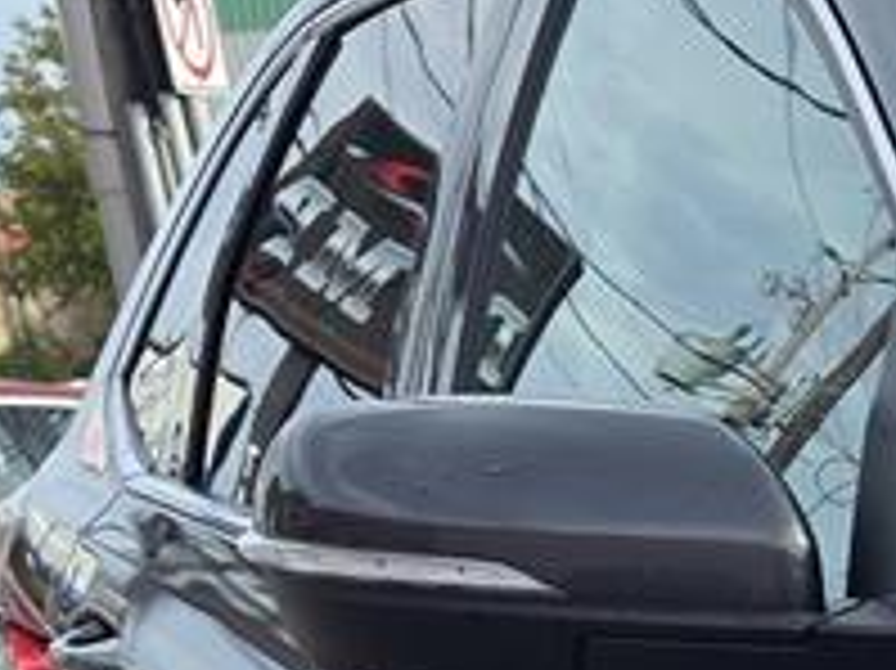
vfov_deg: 9.0
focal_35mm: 148
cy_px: 1632
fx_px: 3829
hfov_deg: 10.1
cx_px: 2625
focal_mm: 6.3
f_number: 1.7
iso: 80
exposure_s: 1/2216
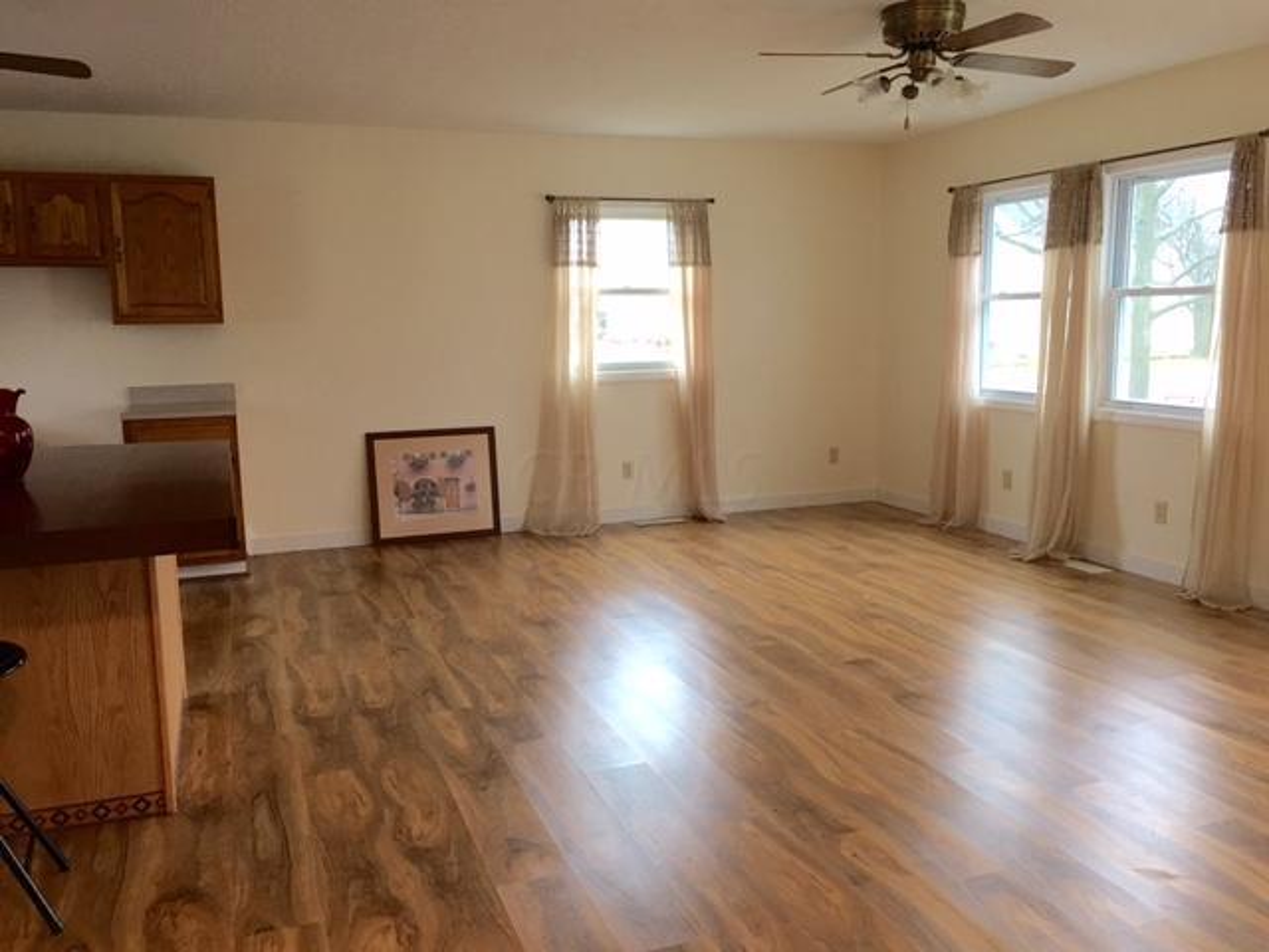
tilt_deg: -8.3
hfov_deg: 61.7
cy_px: 476
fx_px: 1063
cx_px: 634
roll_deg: +0.0
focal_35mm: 29
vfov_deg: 48.2
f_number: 2.2
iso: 32
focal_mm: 4.15
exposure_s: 1/15
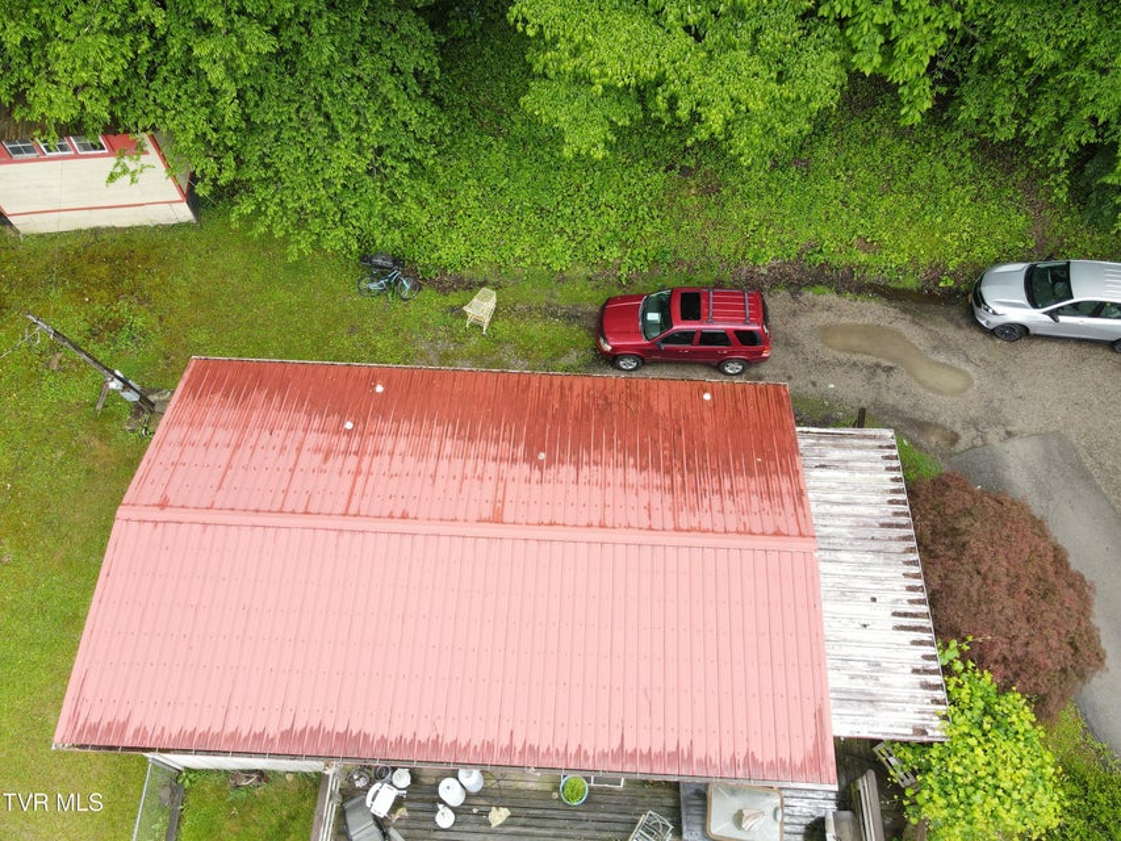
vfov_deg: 56.8
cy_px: 420
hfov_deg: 71.6
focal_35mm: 24
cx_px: 560
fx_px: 777
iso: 100
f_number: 2.8
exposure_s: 1/100
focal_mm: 4.5
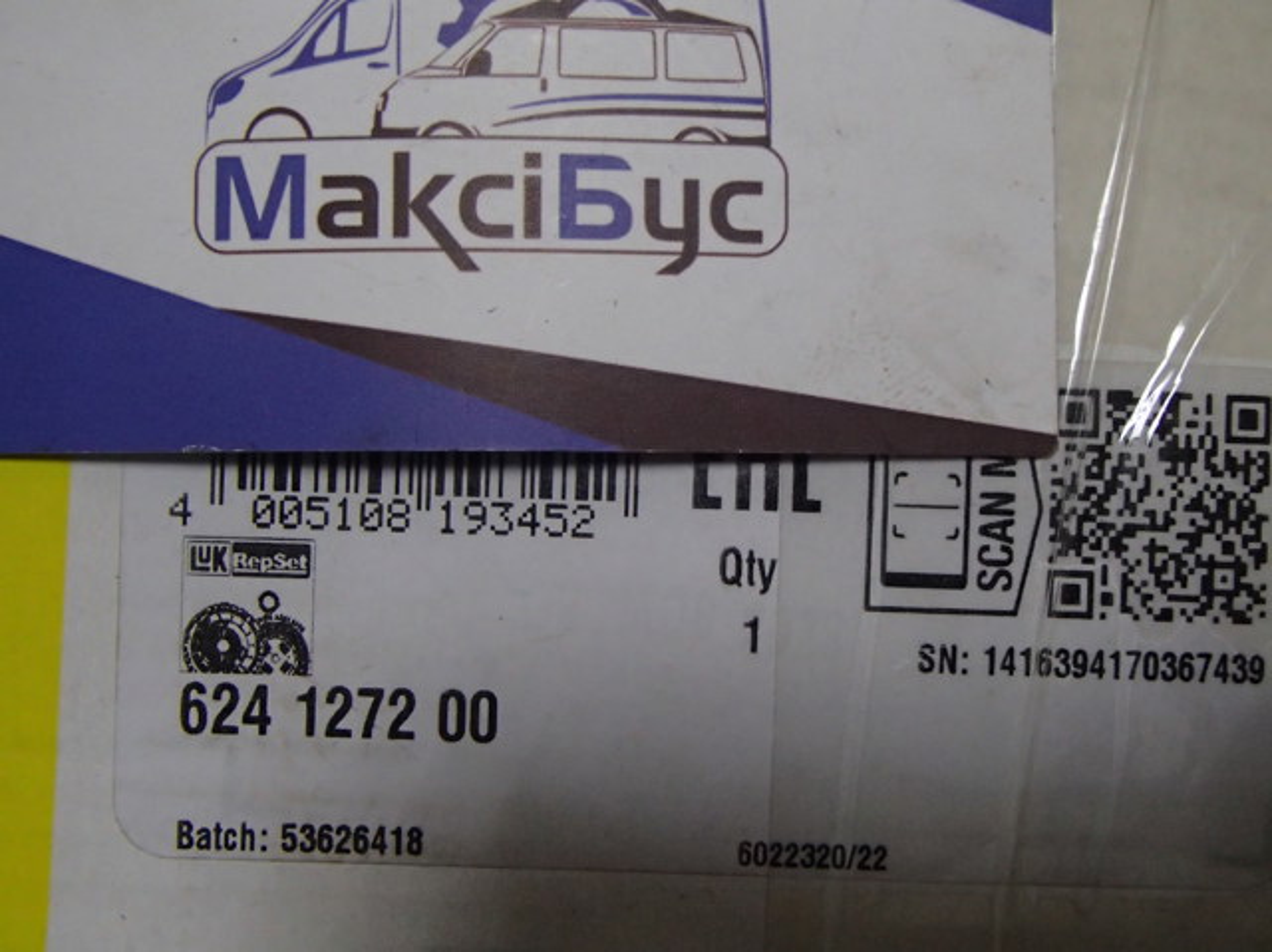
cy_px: 476
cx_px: 636
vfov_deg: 38.6
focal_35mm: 37
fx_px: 1359
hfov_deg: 50.2
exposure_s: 1/100
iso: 800
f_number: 4.7
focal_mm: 6.64
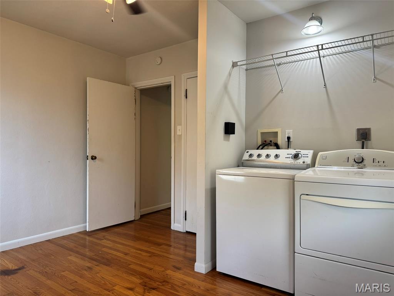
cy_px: 148
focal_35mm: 24
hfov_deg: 71.6
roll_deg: -0.5
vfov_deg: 56.8
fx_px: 273
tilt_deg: -0.4
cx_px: 197
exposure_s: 1/120
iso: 125
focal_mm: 6.76
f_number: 1.78
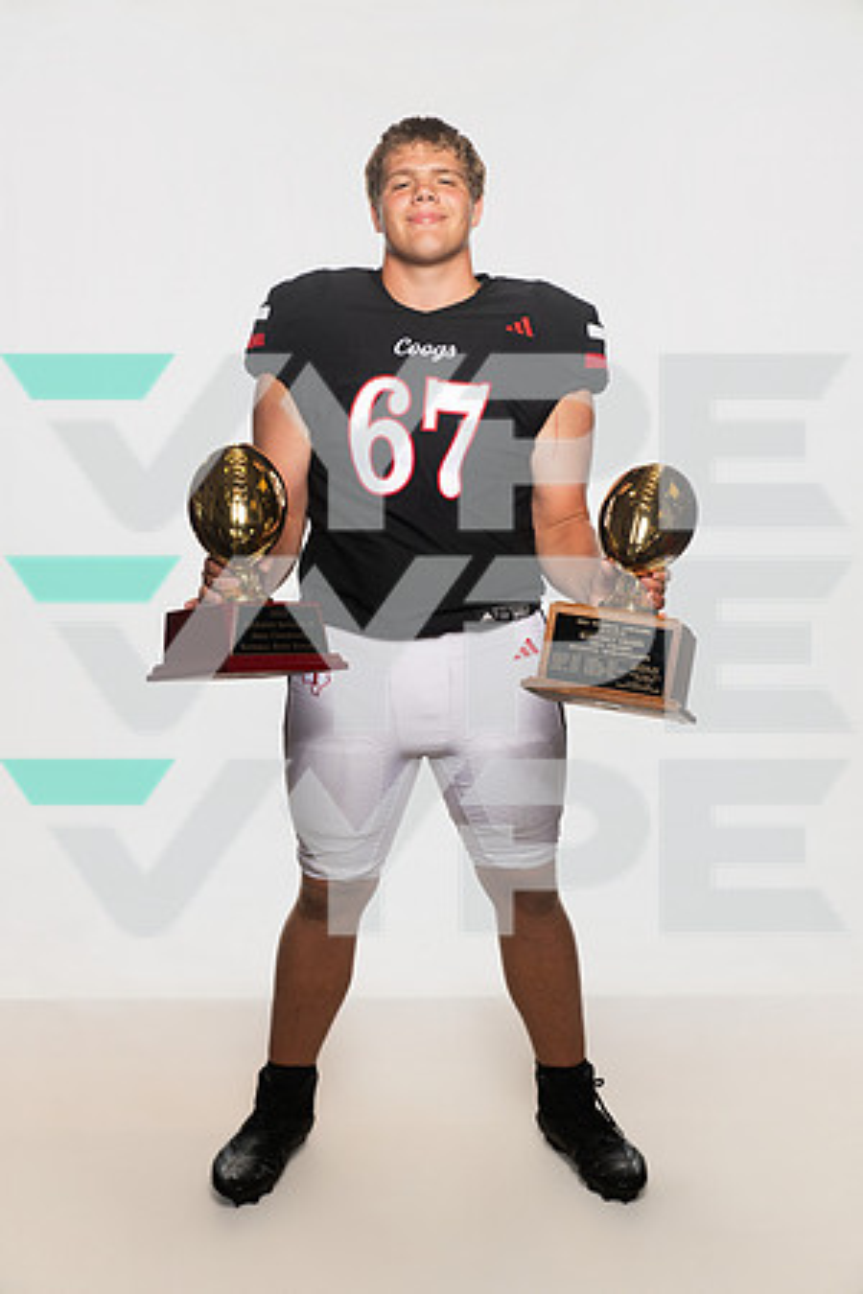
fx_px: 1798
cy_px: 647
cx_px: 432
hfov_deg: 27.0
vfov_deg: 39.6
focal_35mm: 50
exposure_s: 1/200
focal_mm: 50
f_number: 6.3
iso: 500
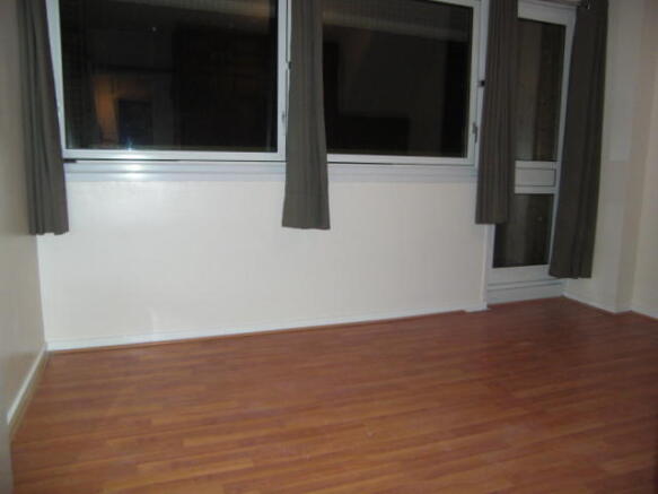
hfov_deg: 63.5
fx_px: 532
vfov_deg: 49.7
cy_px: 247
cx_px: 329
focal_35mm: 28
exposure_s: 1/60
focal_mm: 4.9
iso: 200
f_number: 2.6
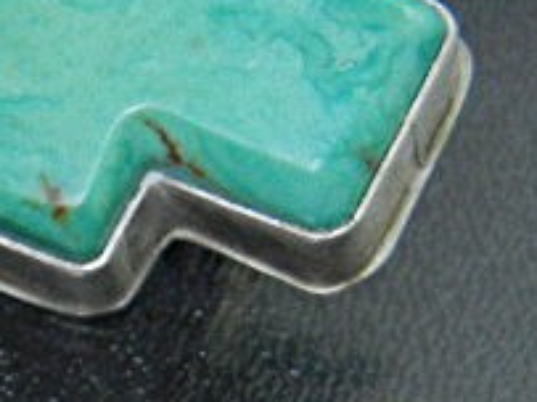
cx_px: -257
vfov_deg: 8.0
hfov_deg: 10.3
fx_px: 2884
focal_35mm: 186
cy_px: 246
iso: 718
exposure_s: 1/30
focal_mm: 10.6
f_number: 8
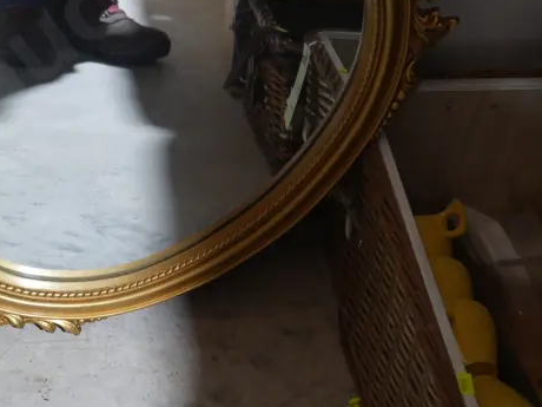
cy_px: 41
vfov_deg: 14.9
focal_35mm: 98
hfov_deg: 19.7
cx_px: 52
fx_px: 1534
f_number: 4.7
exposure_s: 1/60
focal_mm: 22
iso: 1250
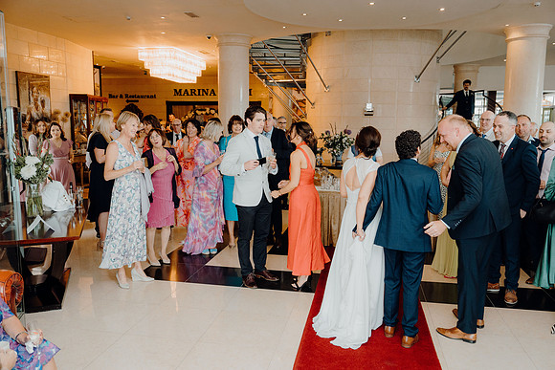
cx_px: 278
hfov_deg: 61.9
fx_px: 463
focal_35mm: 30
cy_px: 185
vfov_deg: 43.6
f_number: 2.8
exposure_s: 1/250
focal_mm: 30
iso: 1250
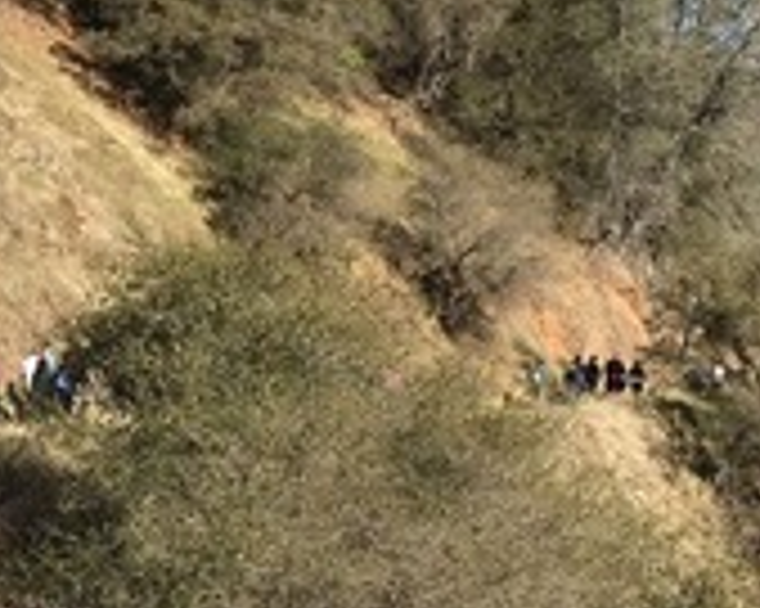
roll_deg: -0.3
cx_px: 175
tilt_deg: -0.2
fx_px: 2068
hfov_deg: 20.6
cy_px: 232
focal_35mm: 92
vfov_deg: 16.7
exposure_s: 1/2037
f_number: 1.8
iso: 20
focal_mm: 3.99
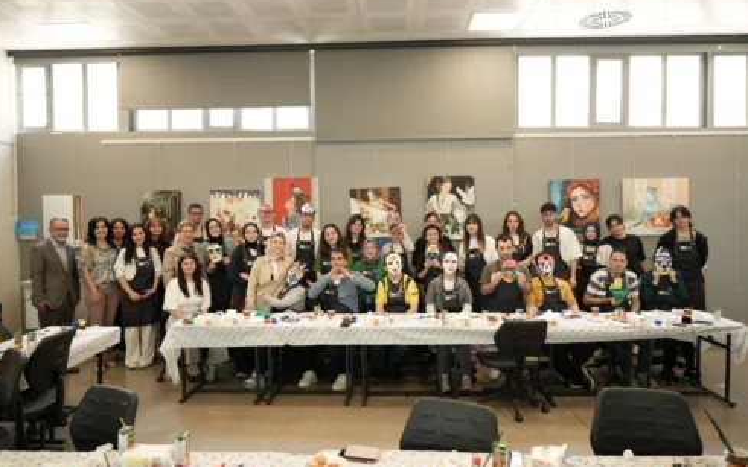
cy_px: 232
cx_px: 370
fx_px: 553
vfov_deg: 45.9
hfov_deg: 68.2
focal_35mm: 27
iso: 1000
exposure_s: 1/320
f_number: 2.8
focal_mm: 26.1
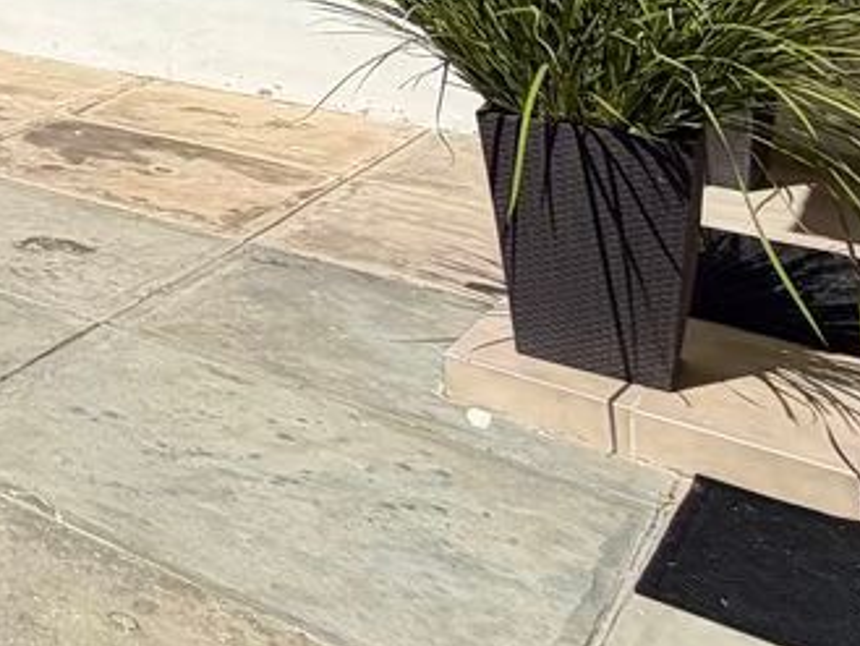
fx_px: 1268
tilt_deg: +2.1
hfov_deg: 25.3
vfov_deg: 24.0
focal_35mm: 51
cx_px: -510
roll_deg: +0.4
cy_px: -259
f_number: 2.2
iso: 20
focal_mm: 2.22
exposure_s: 1/2092
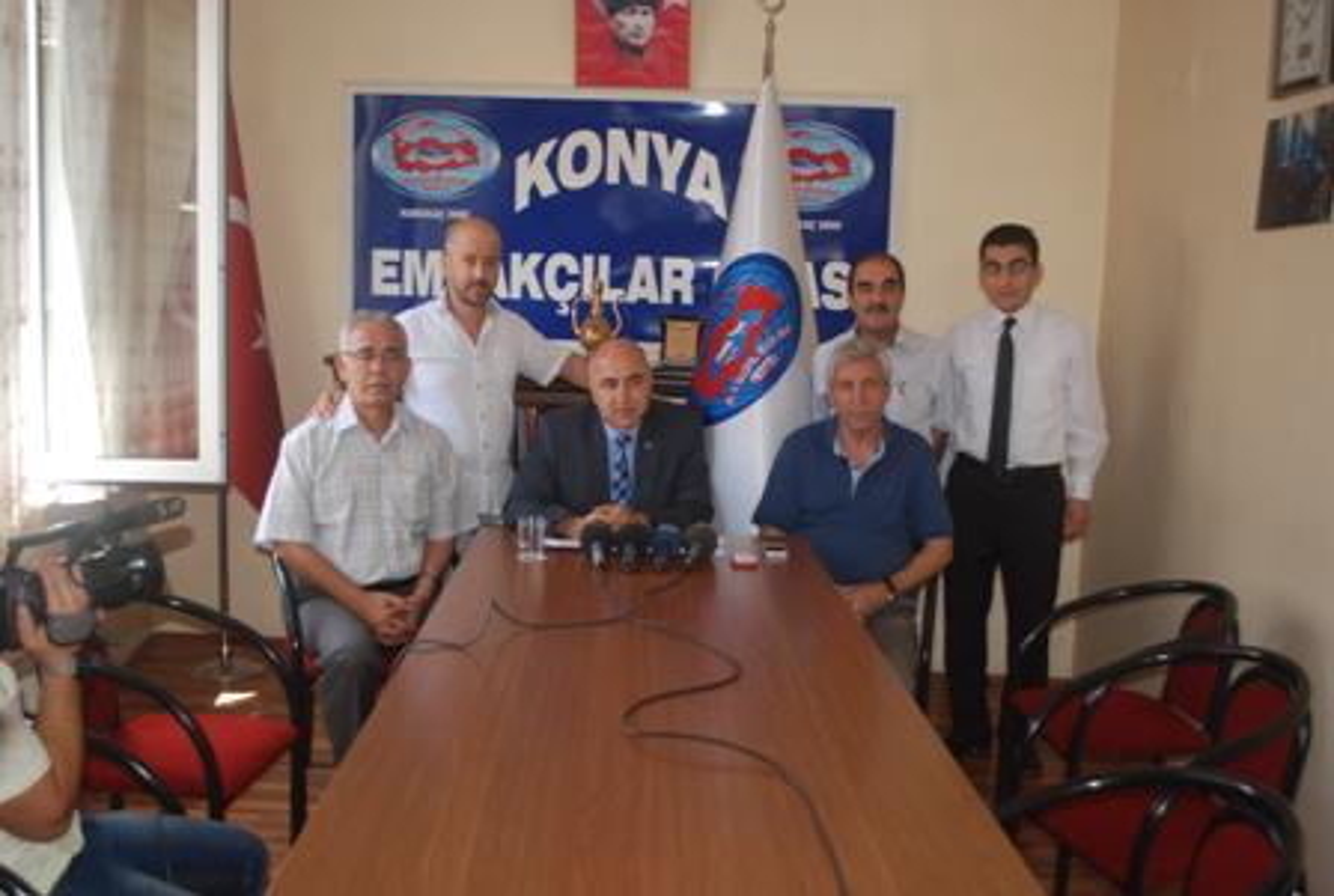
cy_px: 448
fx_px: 1337
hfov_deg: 53.0
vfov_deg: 37.1
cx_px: 667
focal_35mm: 36
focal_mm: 24
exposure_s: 1/60
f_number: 4.2
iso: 200
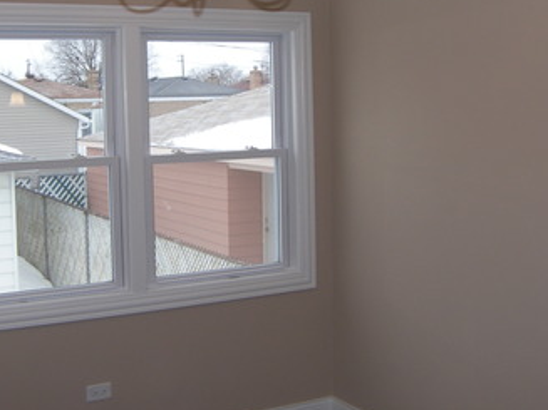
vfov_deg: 29.4
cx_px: 173
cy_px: 136
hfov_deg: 38.4
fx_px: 775
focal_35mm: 49
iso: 50
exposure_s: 1/80
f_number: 2.8
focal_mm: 5.3
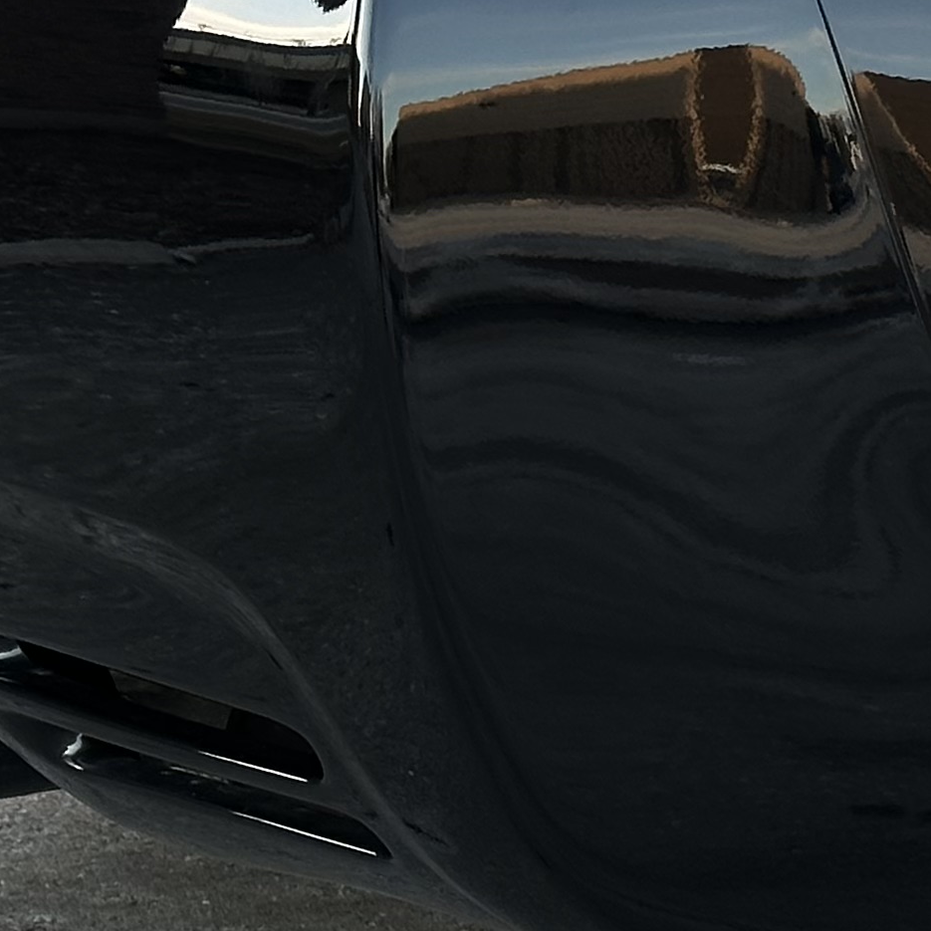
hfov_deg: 9.5
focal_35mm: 183
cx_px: 1047
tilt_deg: -3.3
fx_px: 5568
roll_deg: -1.2
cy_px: 39
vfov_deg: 9.5
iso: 64
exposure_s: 1/254
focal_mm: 6.86
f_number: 1.78
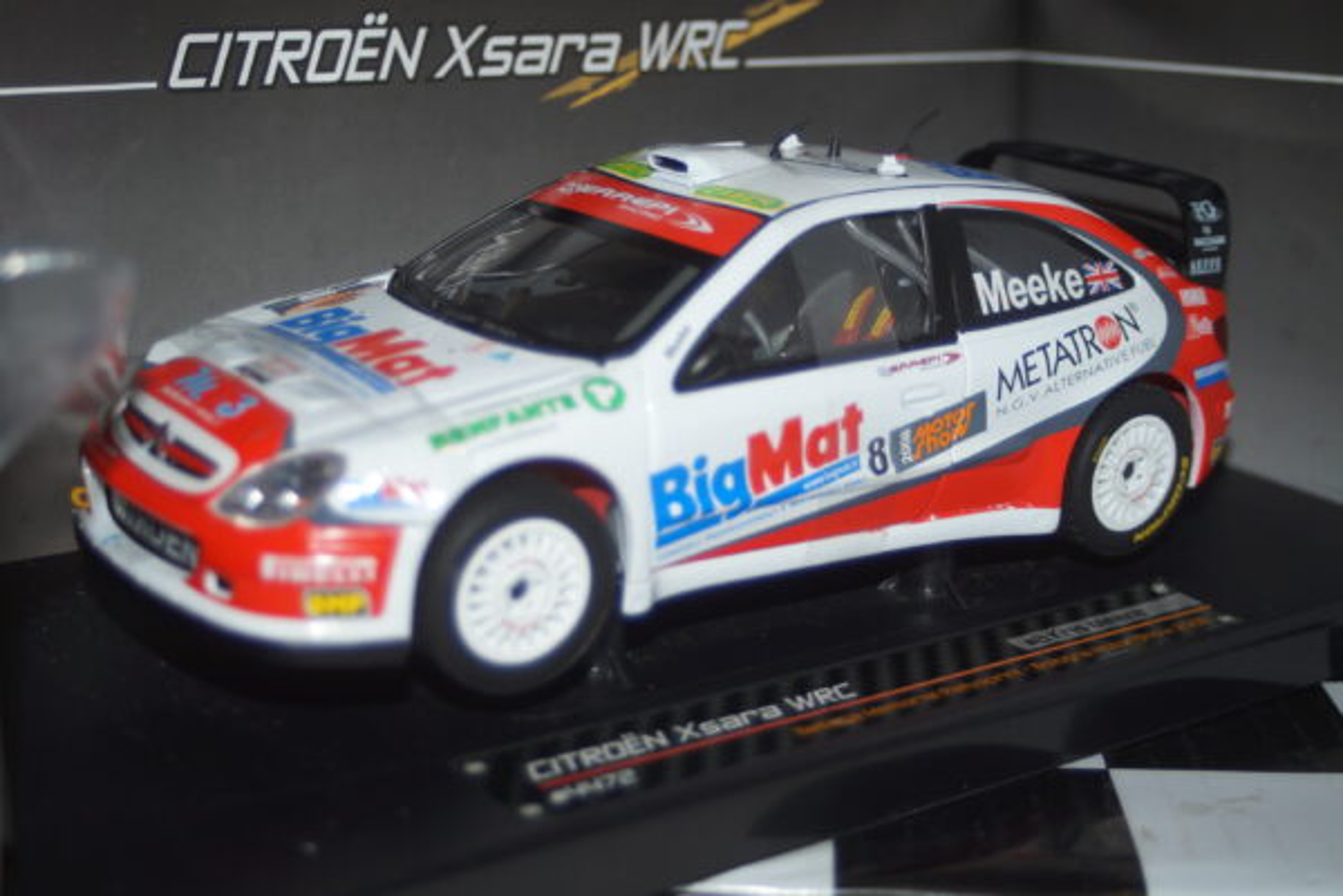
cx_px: 672
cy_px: 448
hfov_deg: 37.9
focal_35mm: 52
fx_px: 1958
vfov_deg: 25.8
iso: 100
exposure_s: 1/100
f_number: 4
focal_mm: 35
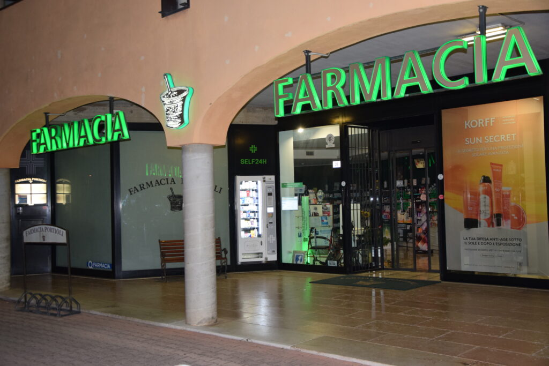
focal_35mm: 39
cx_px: 274
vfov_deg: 34.2
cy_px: 183
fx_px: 595
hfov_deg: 49.5
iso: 800
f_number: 4
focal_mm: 26
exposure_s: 1/60
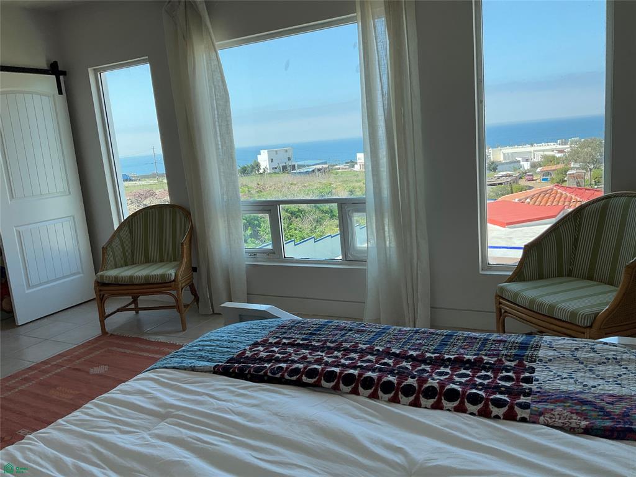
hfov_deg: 61.7
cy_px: 238
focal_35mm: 29
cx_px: 318
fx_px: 533
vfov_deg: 48.2
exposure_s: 1/568
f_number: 1.8
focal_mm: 3
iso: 25
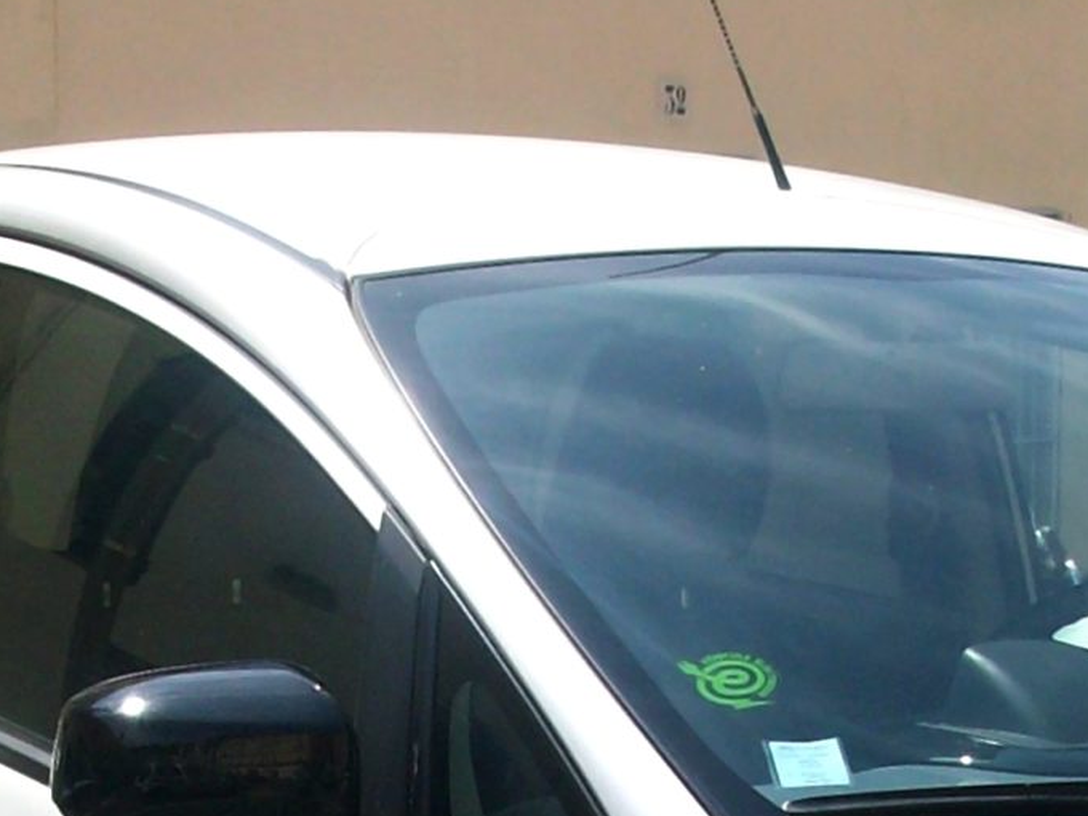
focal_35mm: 128
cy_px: 1006
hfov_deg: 15.4
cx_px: 661
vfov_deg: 11.3
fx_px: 4023
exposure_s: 1/269
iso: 64
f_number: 5.5
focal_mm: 5.7
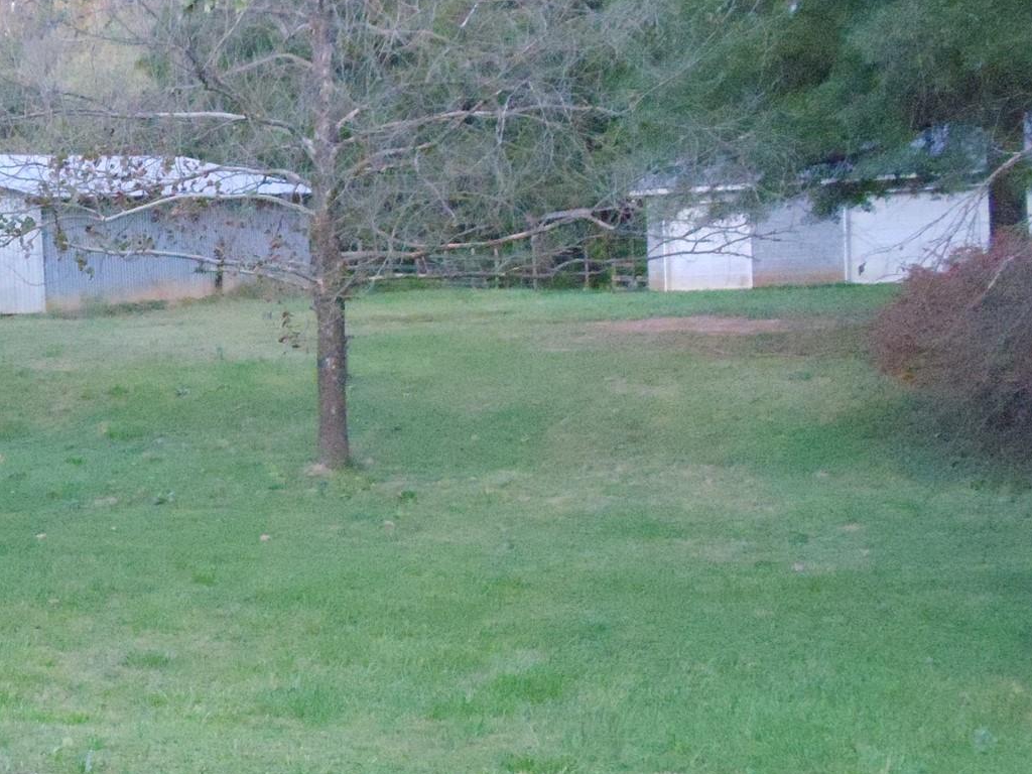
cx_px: 127
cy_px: 352
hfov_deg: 21.8
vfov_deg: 16.8
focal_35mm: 88
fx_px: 2624
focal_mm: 6
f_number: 3.5
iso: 1600
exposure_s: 1/160
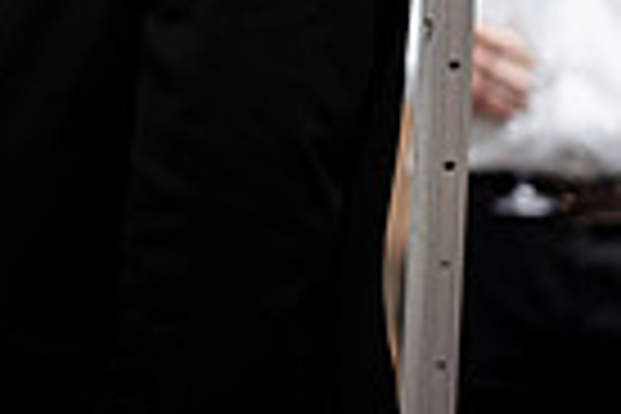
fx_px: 6175
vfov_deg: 3.8
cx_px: -378
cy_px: -358
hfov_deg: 5.7
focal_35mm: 358
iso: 200
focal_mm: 85
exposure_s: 1/1000
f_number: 1.4
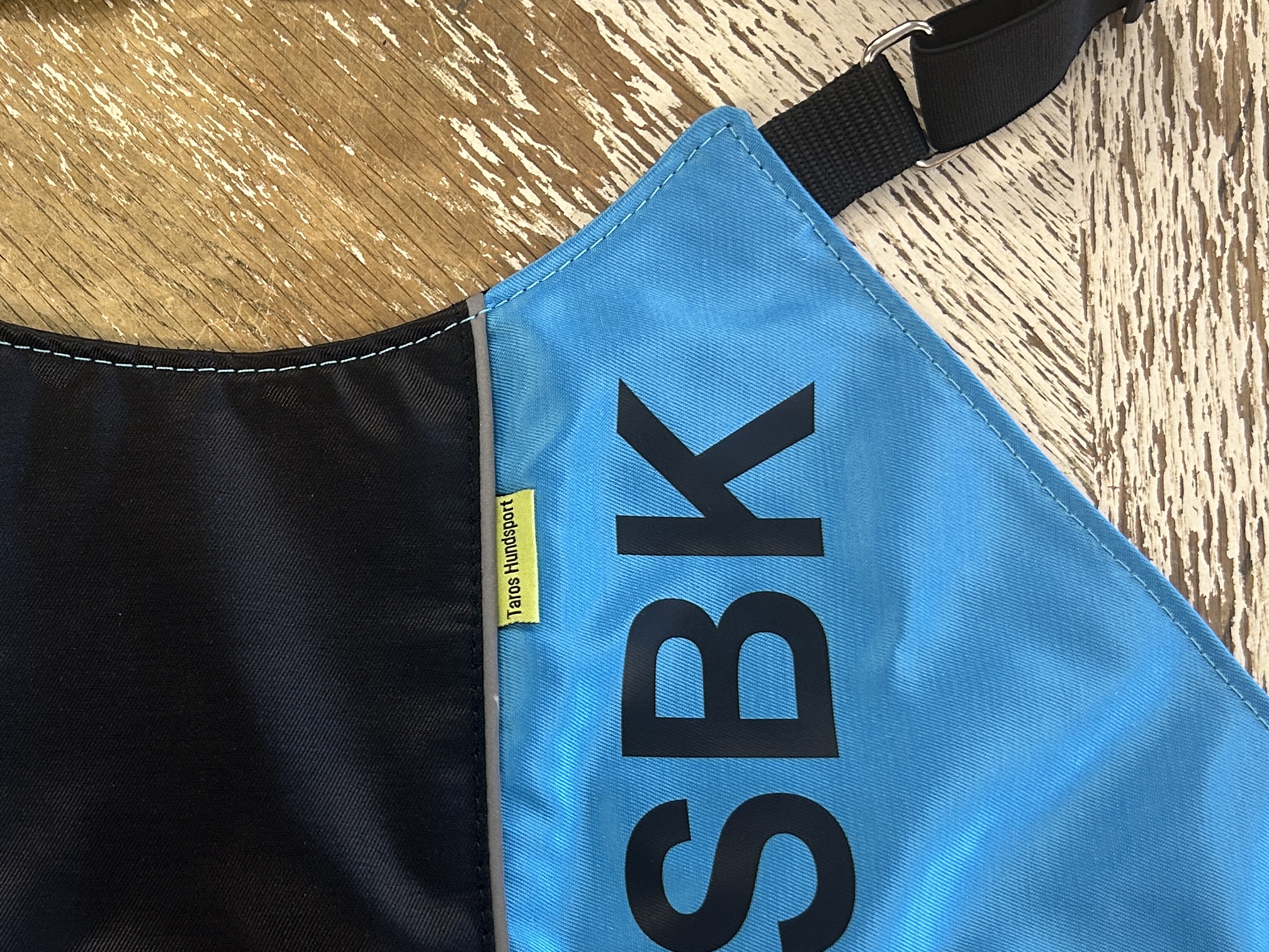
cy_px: 590
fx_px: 1906
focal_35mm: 52
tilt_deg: -78.0
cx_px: 210
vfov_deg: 27.9
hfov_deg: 35.3
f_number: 1.5
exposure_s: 1/100
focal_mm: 5.7
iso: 100
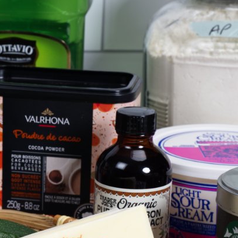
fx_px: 1245
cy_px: 213
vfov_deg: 10.9
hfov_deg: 10.8
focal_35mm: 160
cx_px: -27
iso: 100
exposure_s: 1/20
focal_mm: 64
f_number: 11
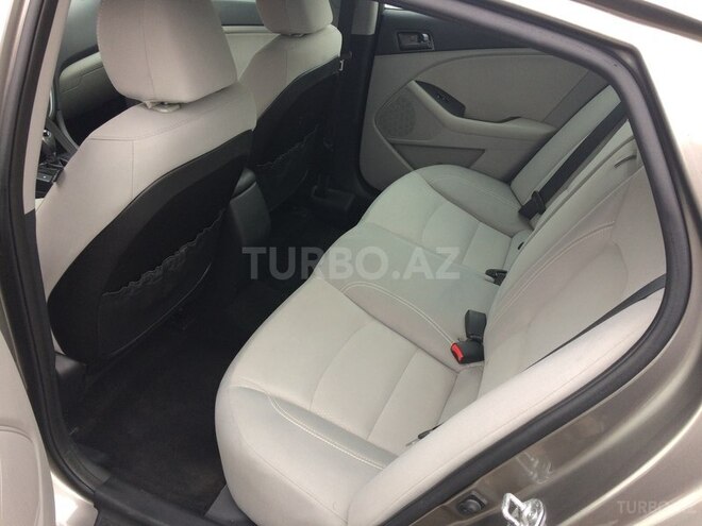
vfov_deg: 48.2
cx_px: 351
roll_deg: -3.9
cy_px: 263
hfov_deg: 61.7
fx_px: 588
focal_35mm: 29
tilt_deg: -34.2
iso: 64
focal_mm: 4.15
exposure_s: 1/100
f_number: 2.2
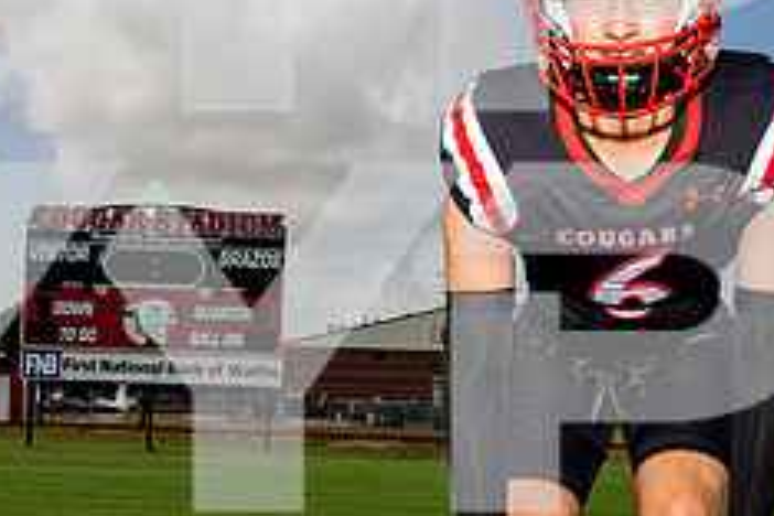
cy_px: 338
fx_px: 1311
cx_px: 376
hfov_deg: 32.9
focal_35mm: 61
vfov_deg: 22.2
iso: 100
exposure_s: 1/250
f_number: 8
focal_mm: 24
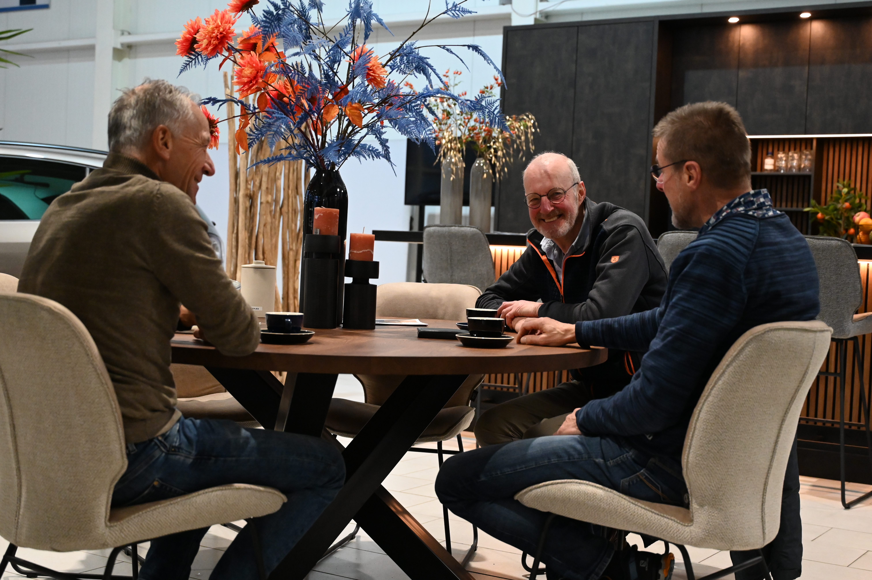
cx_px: 436
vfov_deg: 28.0
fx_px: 1162
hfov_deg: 41.1
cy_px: 290
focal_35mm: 48
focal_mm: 48
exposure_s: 1/400
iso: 6400
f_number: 4
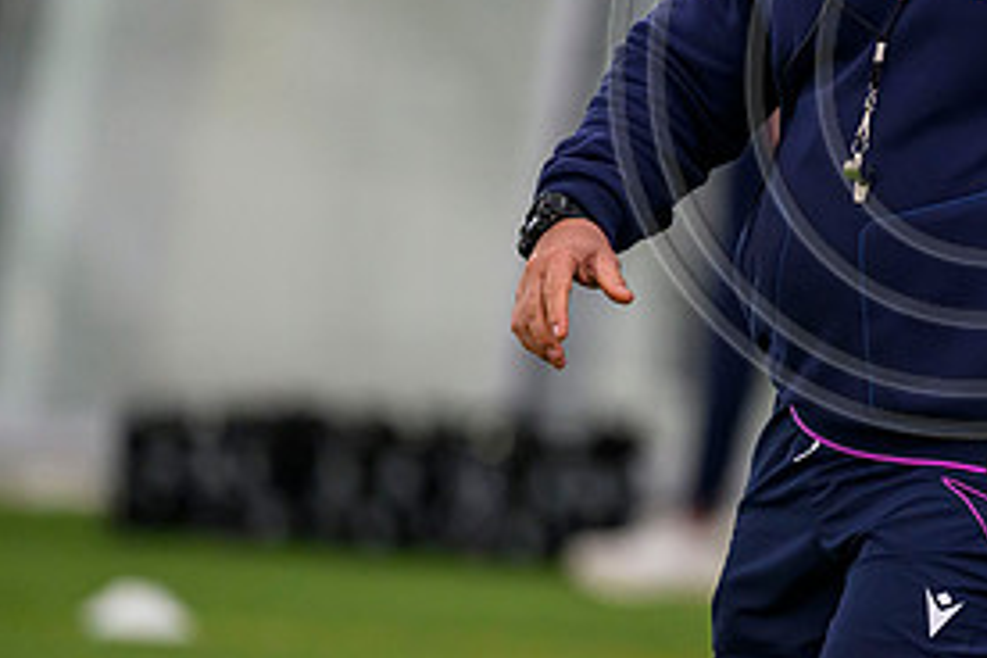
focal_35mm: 842
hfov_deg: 2.4
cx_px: 976
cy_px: 66
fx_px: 23083
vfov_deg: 1.6
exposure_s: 1/2000
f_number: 3.5
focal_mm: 400
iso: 5000
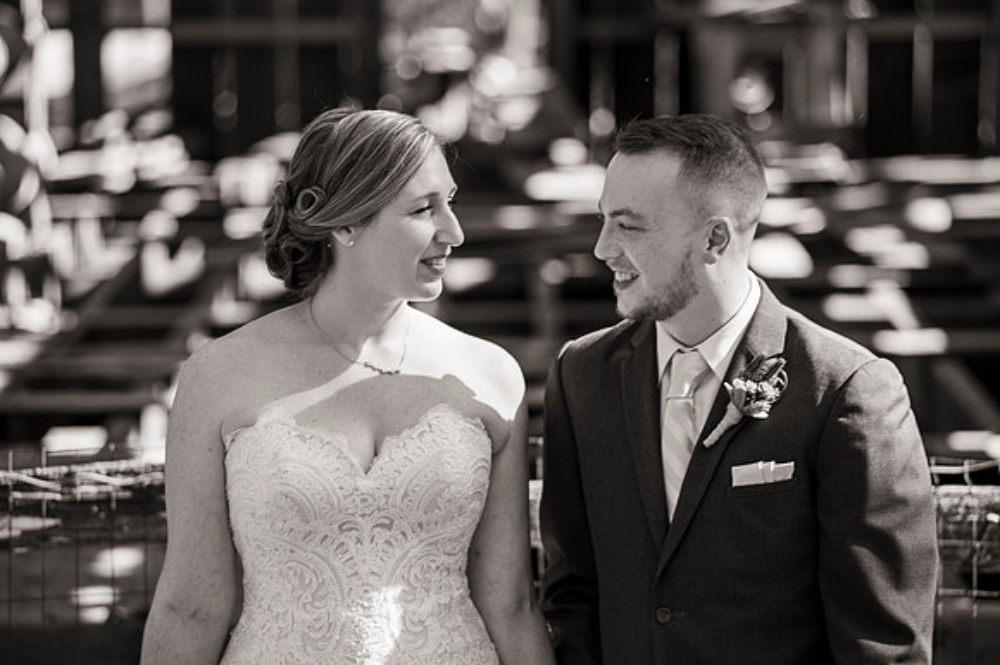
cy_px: 332
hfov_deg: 14.2
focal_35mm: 145
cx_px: 500
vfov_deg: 9.5
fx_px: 4025
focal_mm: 145
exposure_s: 1/250
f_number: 3.2
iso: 160
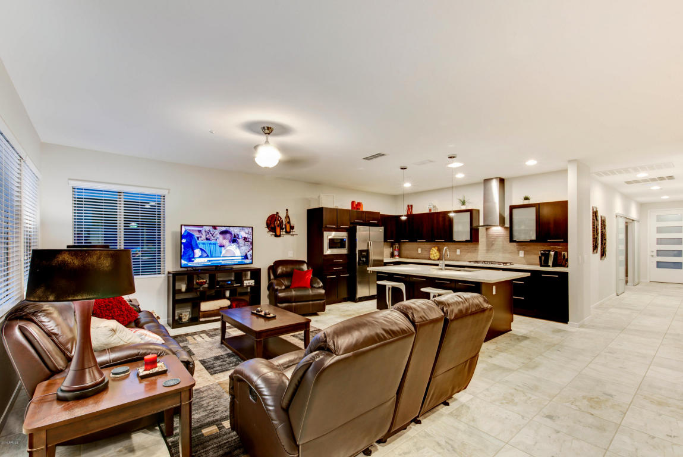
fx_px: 285
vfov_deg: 77.4
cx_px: 342
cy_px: 228
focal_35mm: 15
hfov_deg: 100.3
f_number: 11
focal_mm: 15
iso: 125
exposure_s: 20
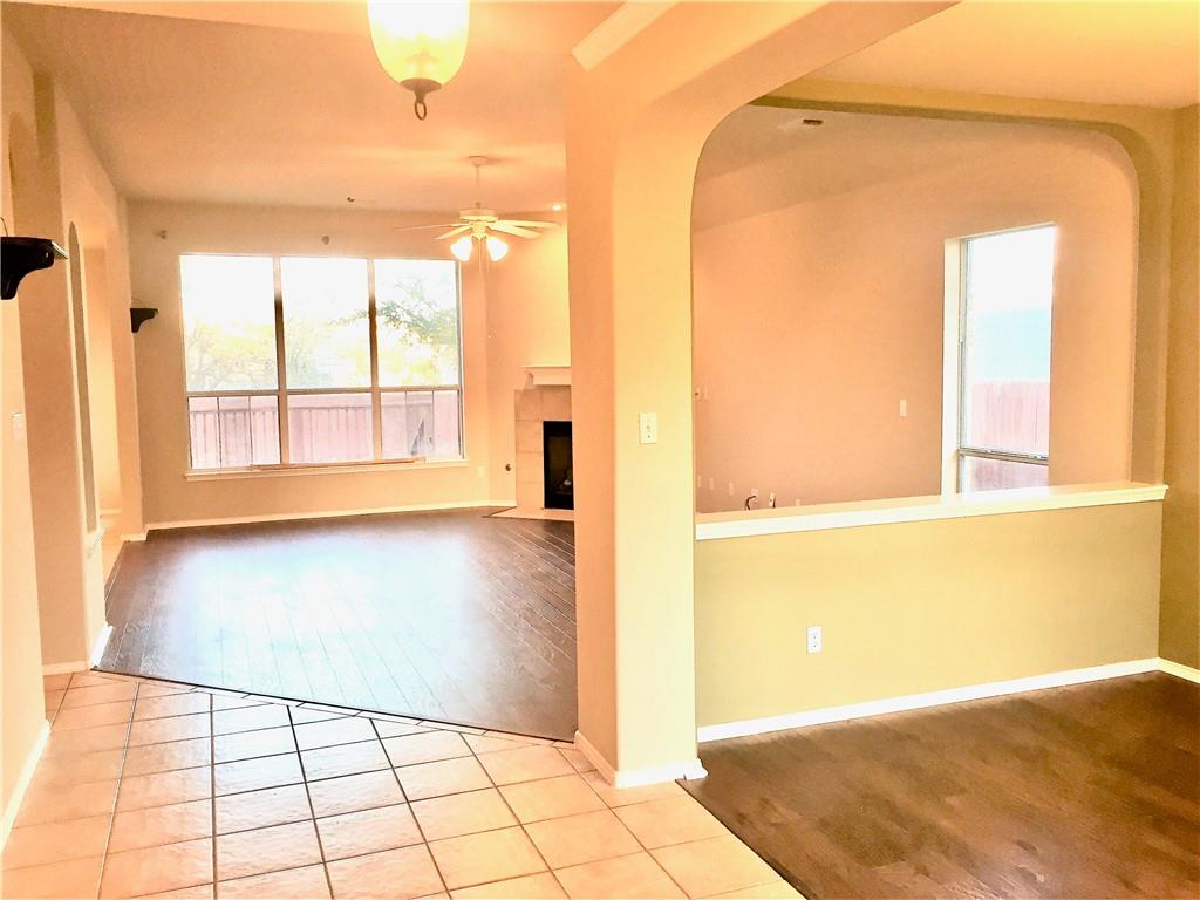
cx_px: 600
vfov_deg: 48.2
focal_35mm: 29
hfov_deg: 61.7
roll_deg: +0.9
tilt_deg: -5.0
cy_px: 450
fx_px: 1005
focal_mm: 4.15
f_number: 2.2
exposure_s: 1/30
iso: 64
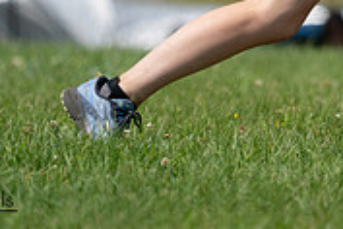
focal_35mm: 1321
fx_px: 12585
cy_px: -141
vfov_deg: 1.0
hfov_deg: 1.6
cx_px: 455
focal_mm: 404
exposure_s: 1/4000
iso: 640
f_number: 6.3
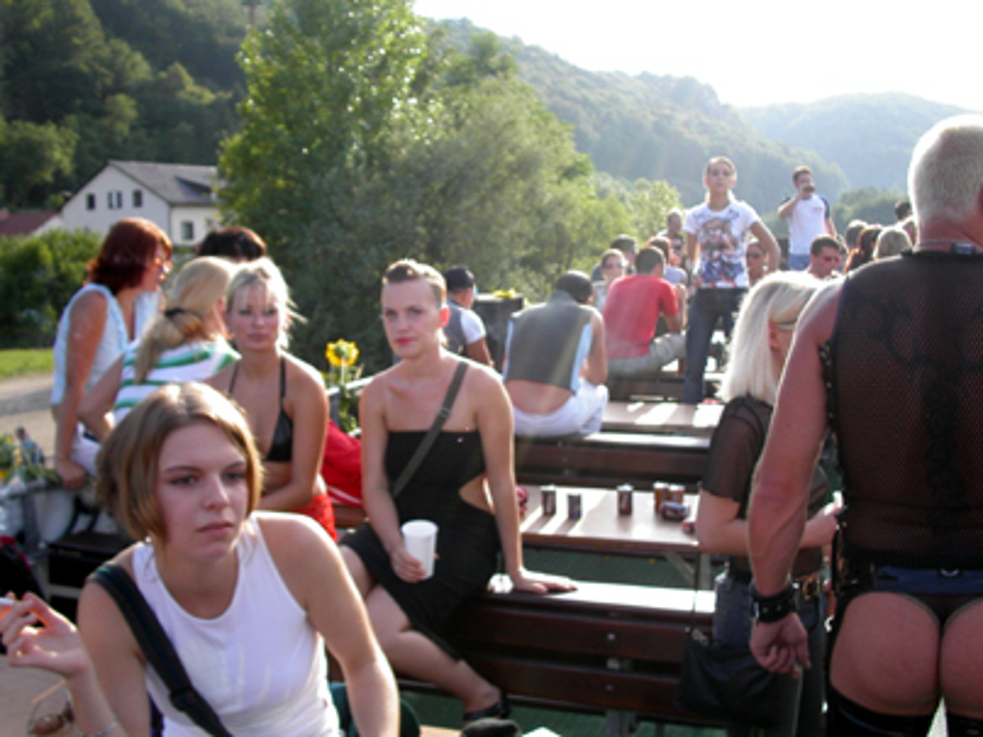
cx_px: 492
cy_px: 368
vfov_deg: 37.7
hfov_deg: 49.0
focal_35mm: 38
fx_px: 1079
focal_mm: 7.8
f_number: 2.8
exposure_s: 1/350
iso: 100
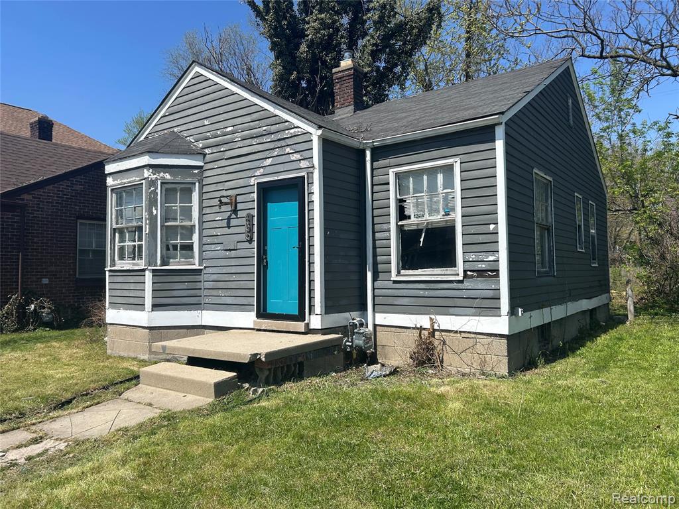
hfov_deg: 67.3
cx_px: 340
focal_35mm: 26
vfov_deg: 53.1
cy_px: 254
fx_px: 510
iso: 50
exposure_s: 1/3968
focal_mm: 5.7
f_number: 1.5
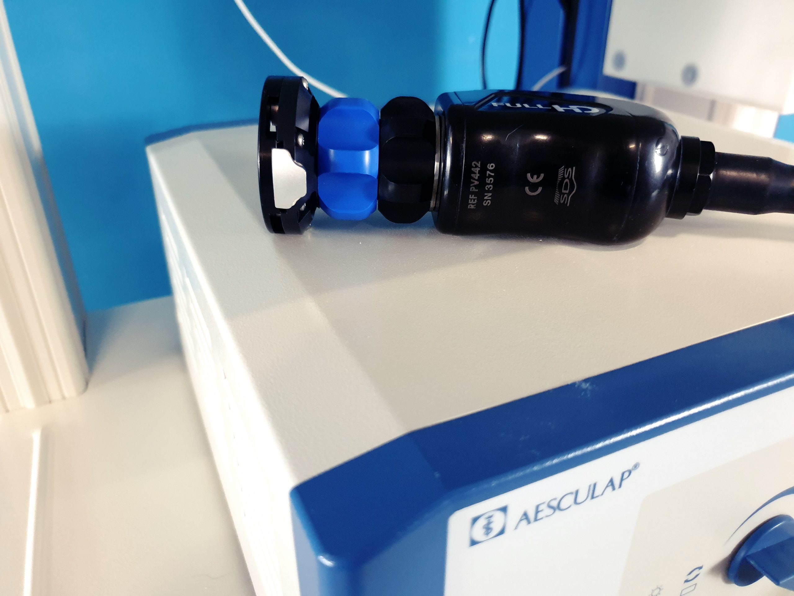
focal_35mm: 26
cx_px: 397
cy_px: 298
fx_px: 596
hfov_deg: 67.3
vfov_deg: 53.1
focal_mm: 4.3
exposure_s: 1/50
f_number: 1.5
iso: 320
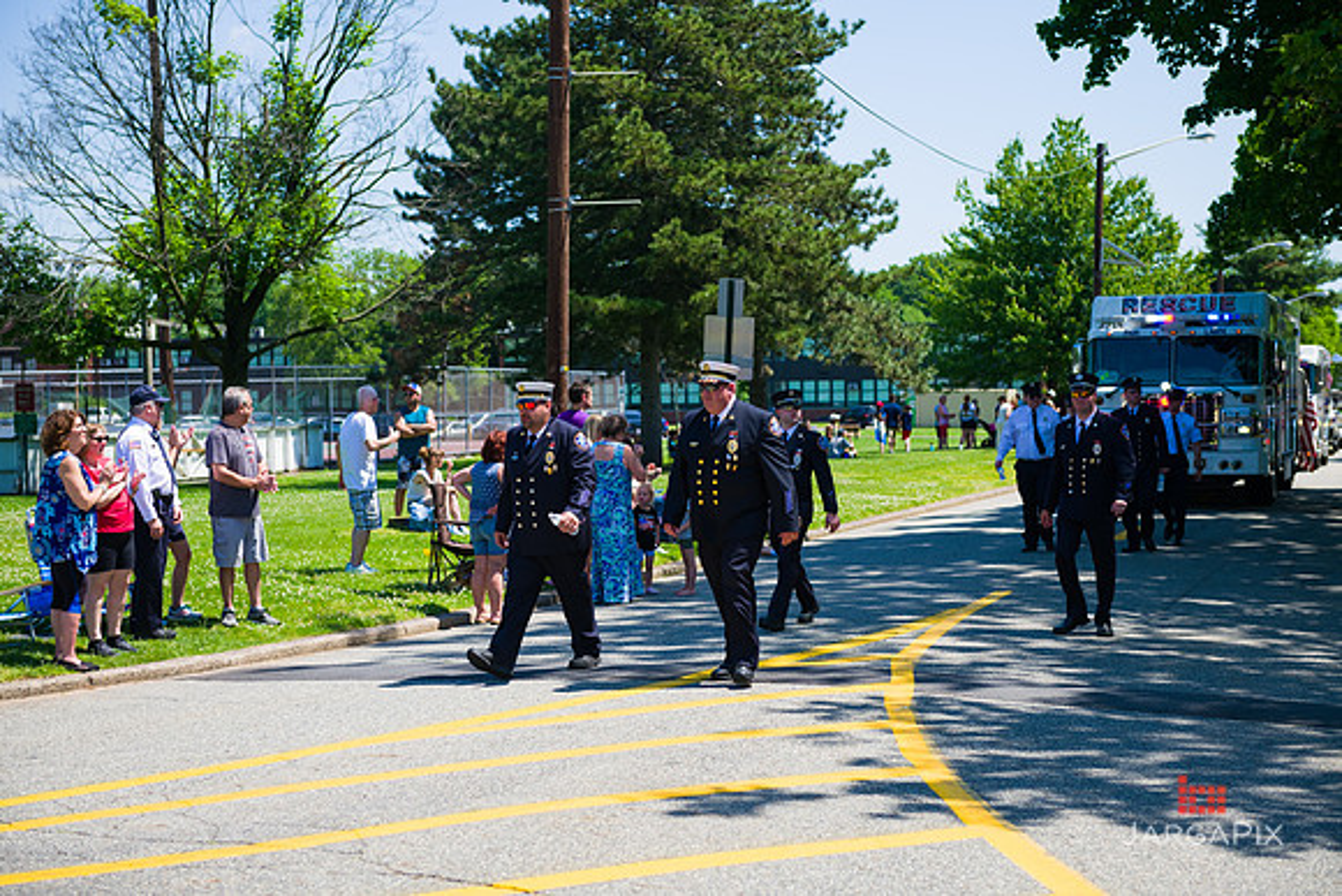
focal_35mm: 62
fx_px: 2312
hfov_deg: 32.4
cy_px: 448
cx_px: 671
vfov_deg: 21.9
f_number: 5
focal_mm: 62
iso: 200
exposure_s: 1/1600
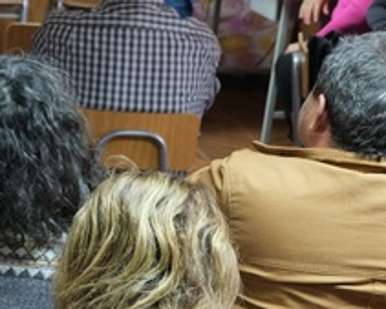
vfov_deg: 13.3
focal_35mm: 116
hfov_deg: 13.7
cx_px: -419
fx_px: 1326
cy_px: 123
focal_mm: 19.6
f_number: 2.8
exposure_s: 1/30
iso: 800
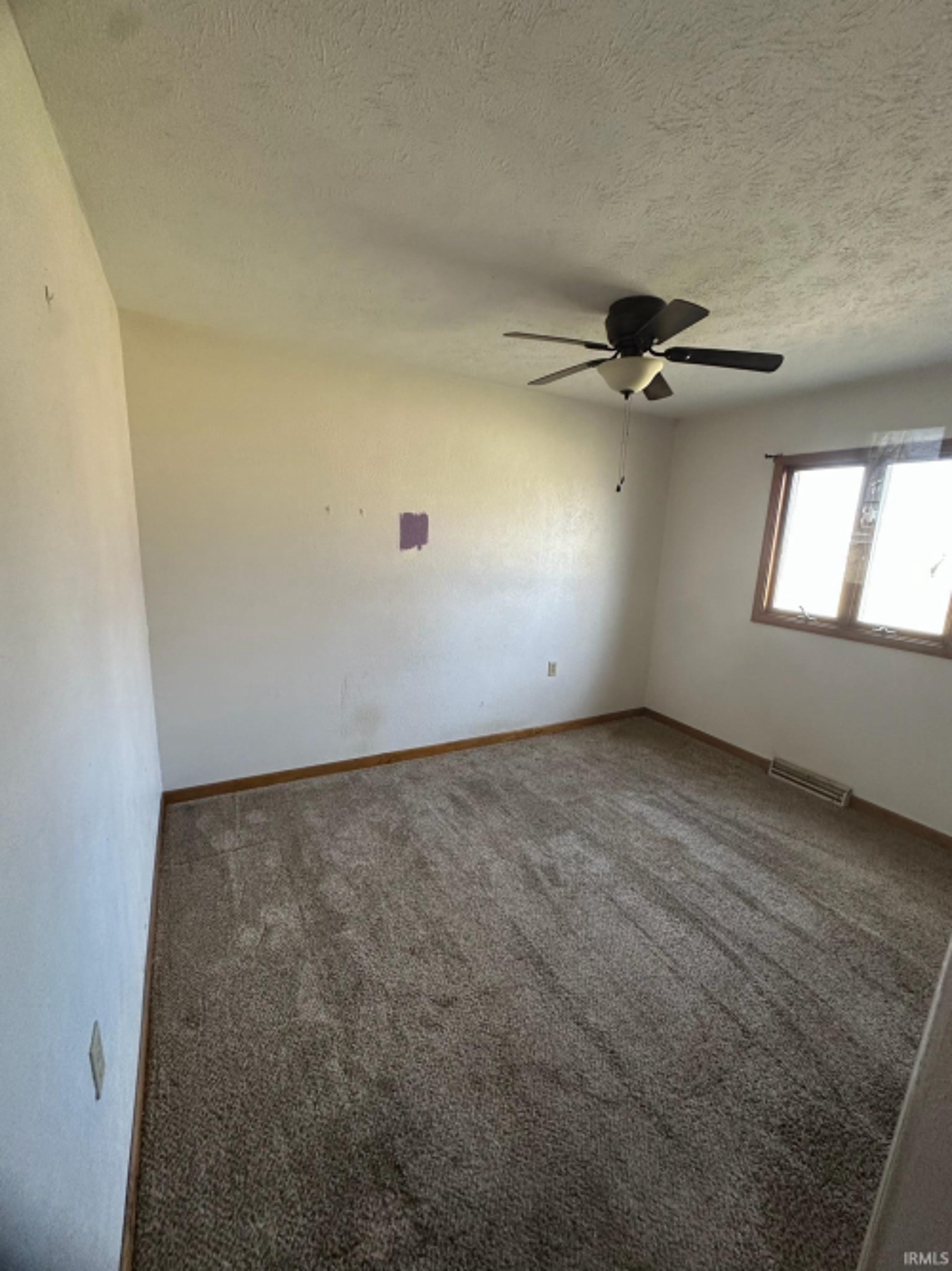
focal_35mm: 14
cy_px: 636
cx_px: 476
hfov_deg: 85.7
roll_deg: -1.1
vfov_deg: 102.1
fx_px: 514
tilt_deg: -11.3
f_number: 2.2
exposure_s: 1/60
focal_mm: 2.22
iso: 250
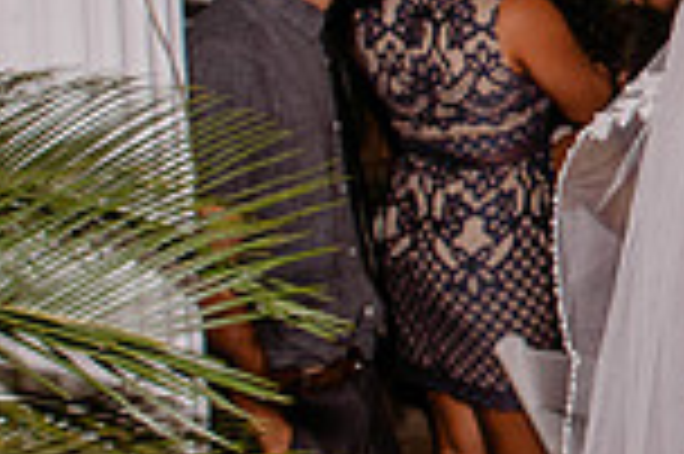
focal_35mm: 137
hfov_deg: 13.6
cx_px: 1192
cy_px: -164
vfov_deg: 9.8
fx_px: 2600
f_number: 8
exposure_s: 1/250
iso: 200
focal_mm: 24
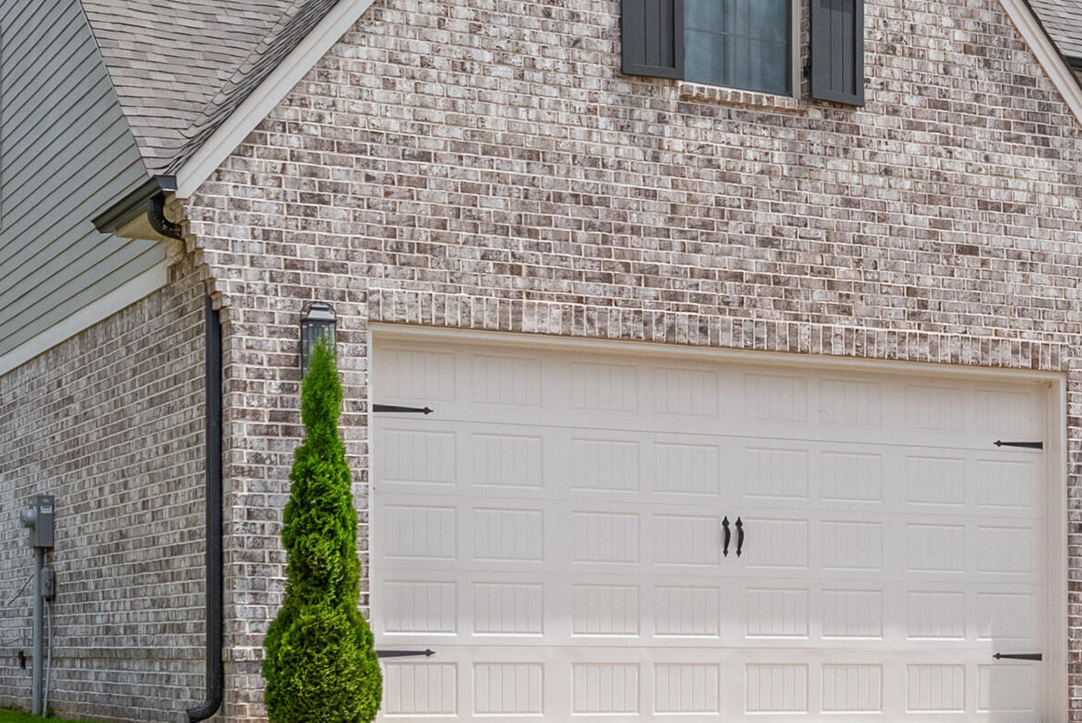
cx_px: 959
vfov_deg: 17.0
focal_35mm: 80
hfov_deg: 24.7
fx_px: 2406
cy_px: 237
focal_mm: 33
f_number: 9
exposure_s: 1/2000
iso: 800
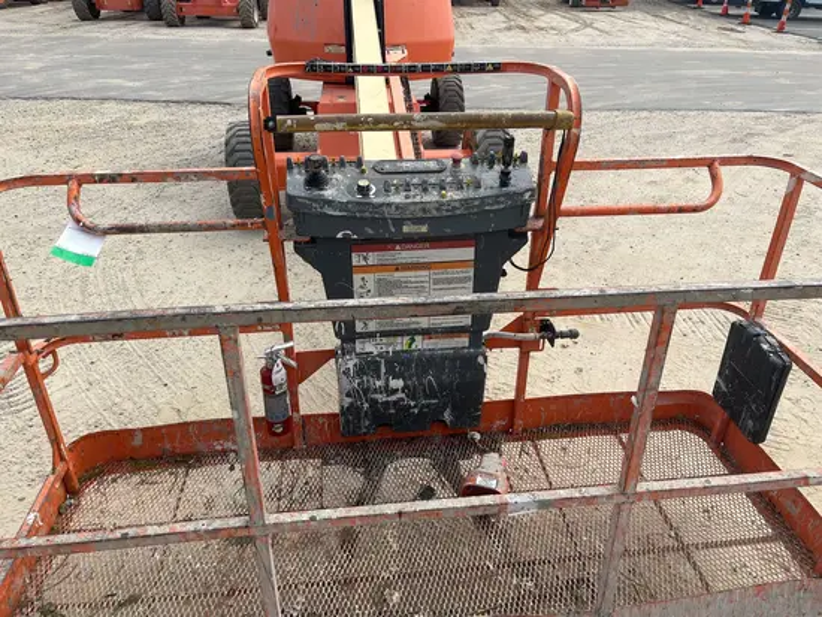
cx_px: 411
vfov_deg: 53.1
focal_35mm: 26
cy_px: 308
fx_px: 618
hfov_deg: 67.3
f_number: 1.6
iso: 50
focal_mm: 5.1
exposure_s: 1/2309
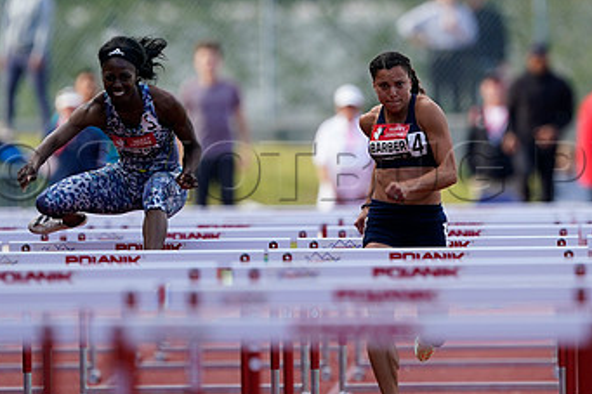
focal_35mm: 1022
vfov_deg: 1.3
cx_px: 410
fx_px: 16797
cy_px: 154
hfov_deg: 2.0
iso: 500
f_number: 5
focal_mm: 600
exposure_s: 1/640
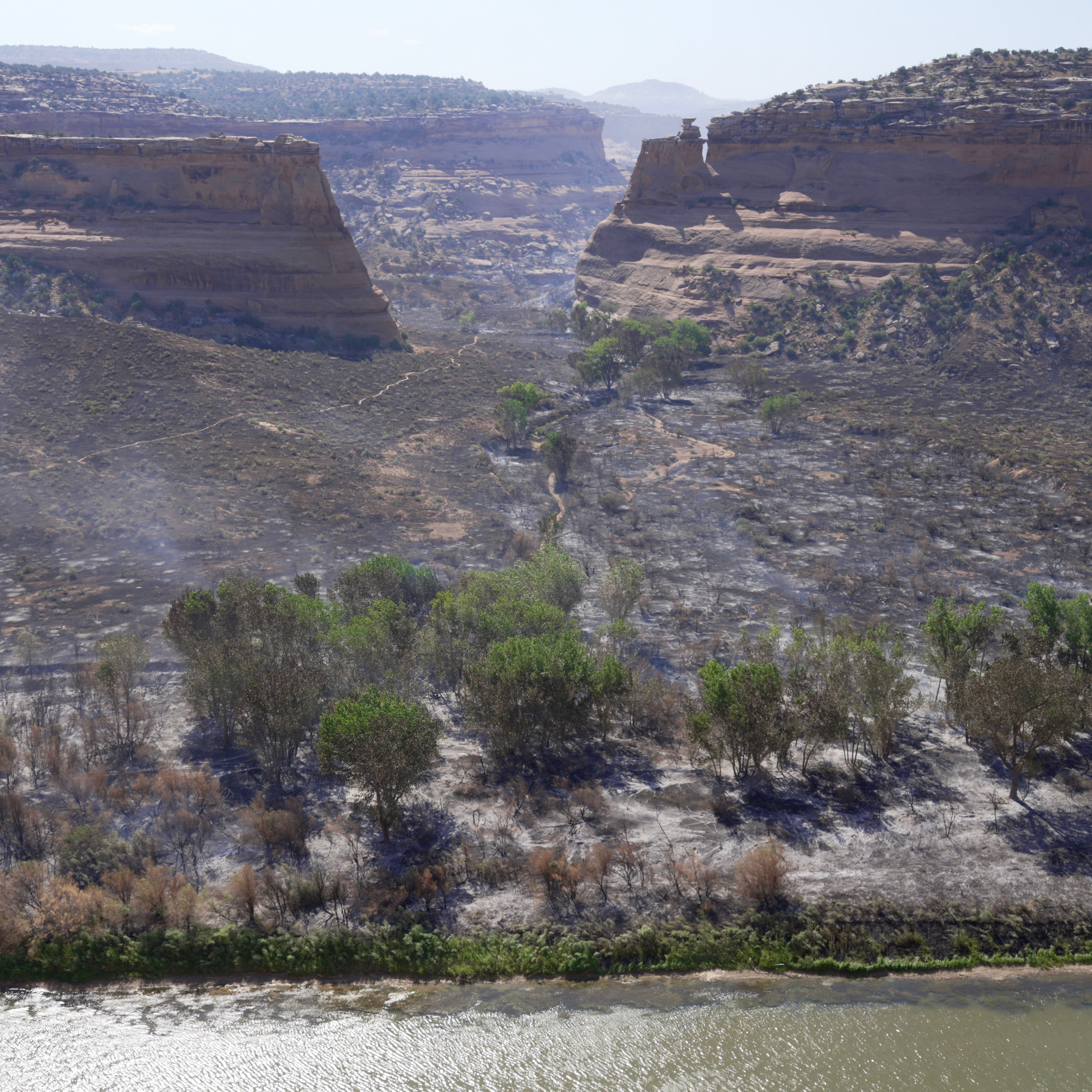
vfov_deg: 41.9
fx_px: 1428
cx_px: 441
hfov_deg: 41.7
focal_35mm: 40
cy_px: 534
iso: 200
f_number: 9
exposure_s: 1/250
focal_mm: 30
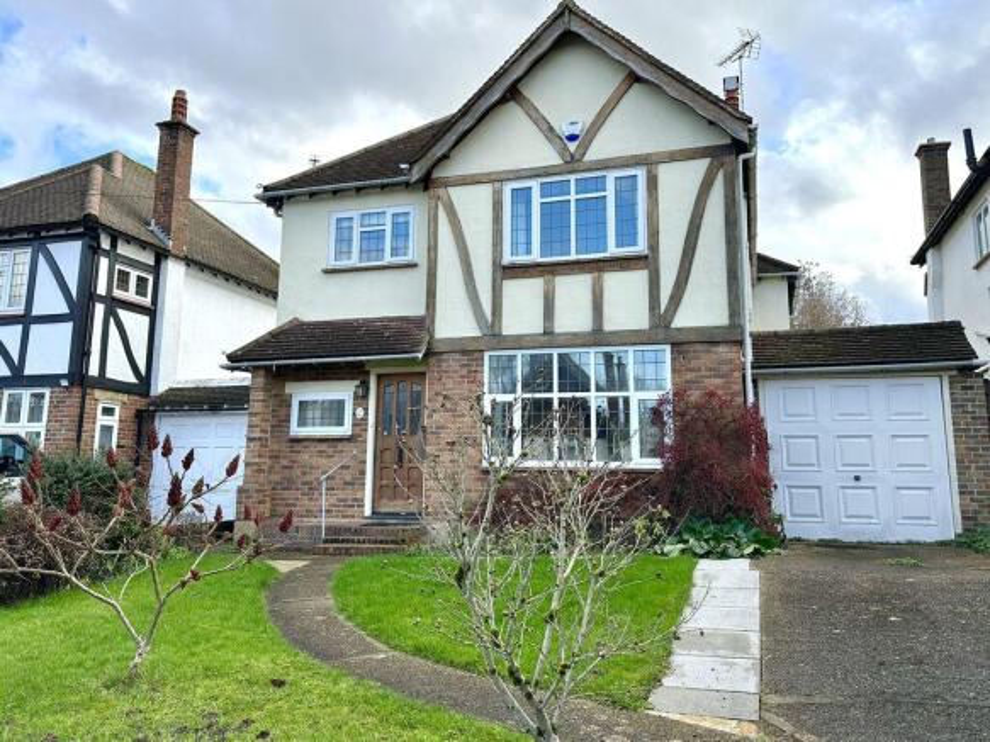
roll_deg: -0.4
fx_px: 686
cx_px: 495
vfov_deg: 56.8
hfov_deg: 71.6
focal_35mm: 24
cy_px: 371
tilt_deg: +10.7
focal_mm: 6.86
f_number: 1.78
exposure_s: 1/1812
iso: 80
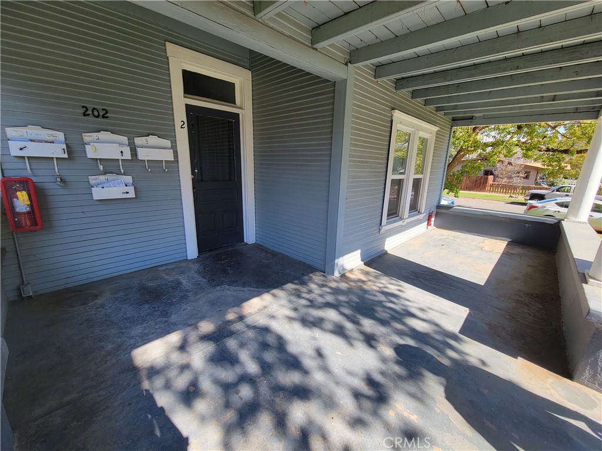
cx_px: 301
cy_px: 226
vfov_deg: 89.9
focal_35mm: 13
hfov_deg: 106.2
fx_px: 226
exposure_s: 1/240
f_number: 2.2
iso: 50
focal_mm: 2.2
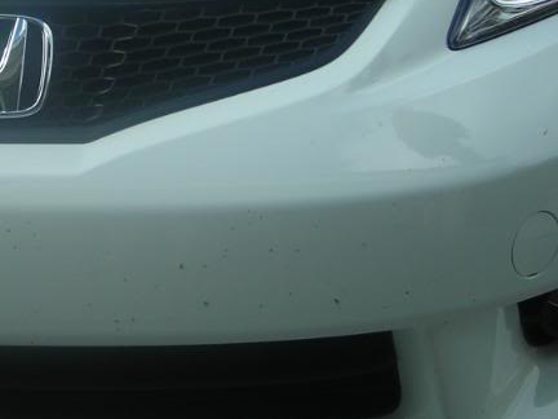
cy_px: 85
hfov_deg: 21.1
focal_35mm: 90
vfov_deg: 16.3
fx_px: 1451
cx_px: 21
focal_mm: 6.3
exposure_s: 1/354
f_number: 3.2
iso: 50
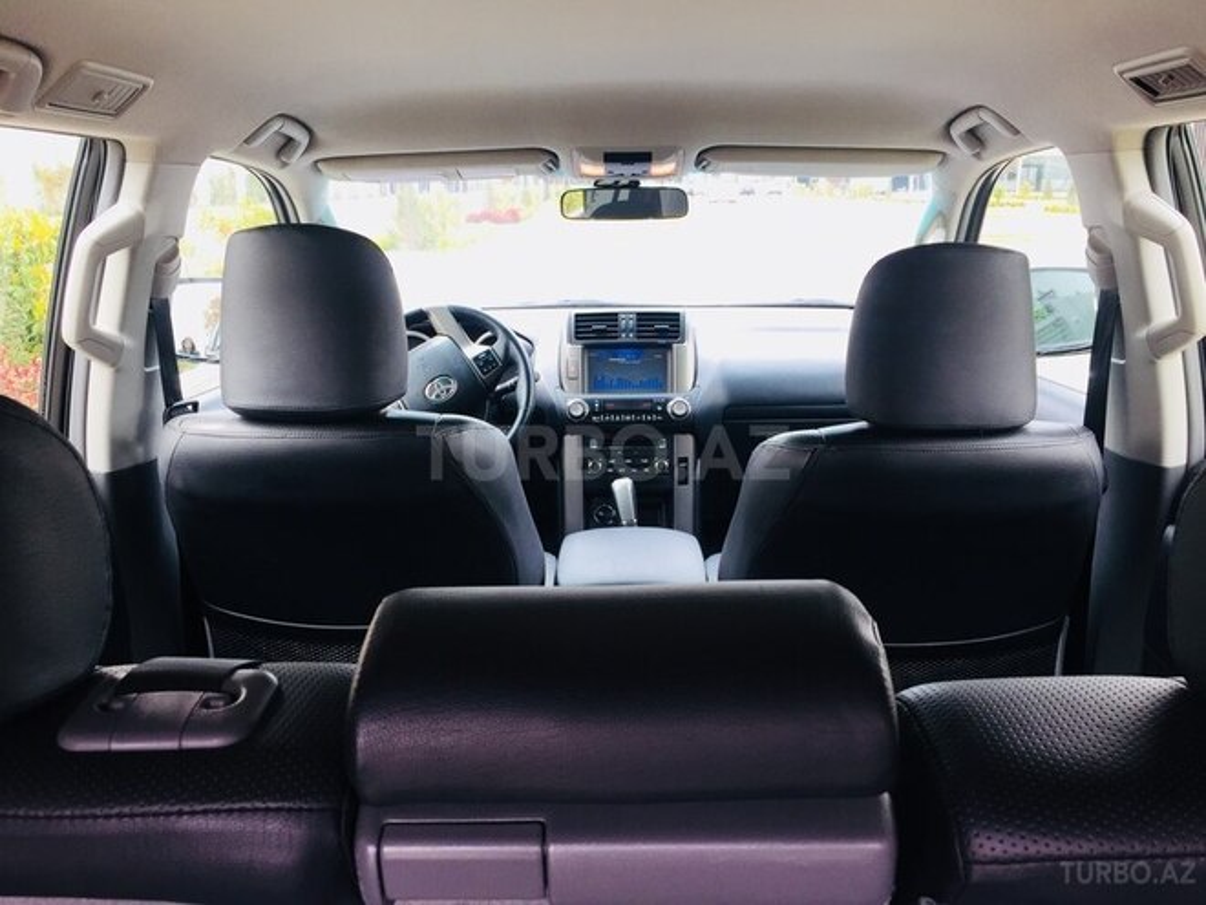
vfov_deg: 48.2
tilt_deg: -14.6
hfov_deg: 61.7
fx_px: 1010
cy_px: 452
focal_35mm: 29
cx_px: 603
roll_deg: -0.1
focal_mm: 4.15
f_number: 2.2
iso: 32
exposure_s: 1/100
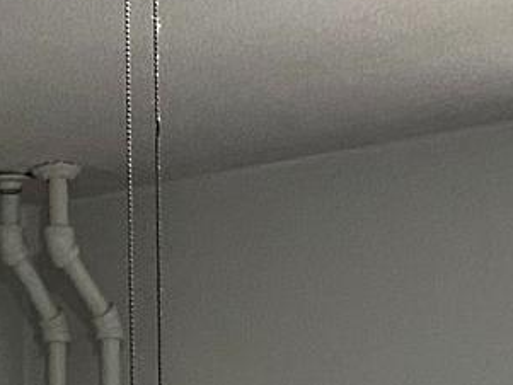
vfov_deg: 7.5
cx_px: 159
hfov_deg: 11.2
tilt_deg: -2.8
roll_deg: +1.7
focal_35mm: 177
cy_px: 1092
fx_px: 2624
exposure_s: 1/60
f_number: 1.8
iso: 320
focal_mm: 4.25
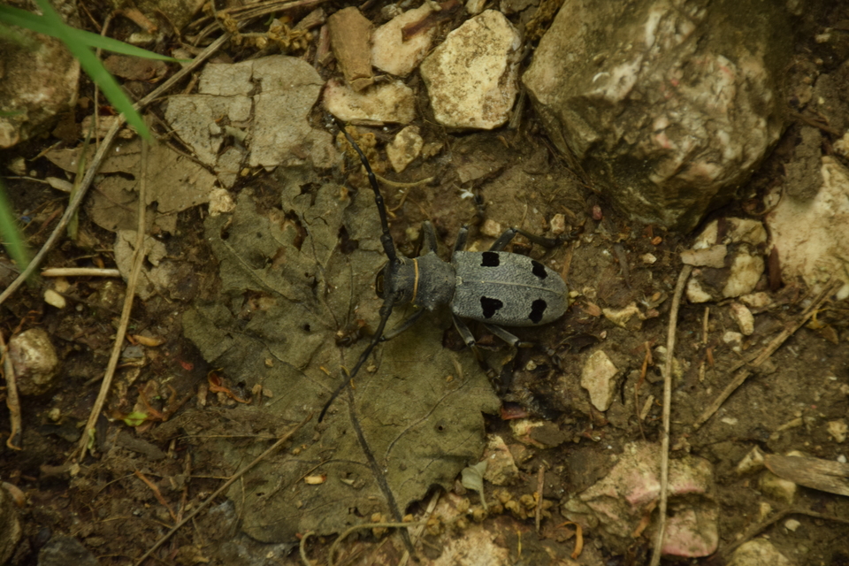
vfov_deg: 6.5
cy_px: 283
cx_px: 424
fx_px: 4952
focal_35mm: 210
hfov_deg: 9.8
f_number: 5.6
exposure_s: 1/100
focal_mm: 140
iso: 400
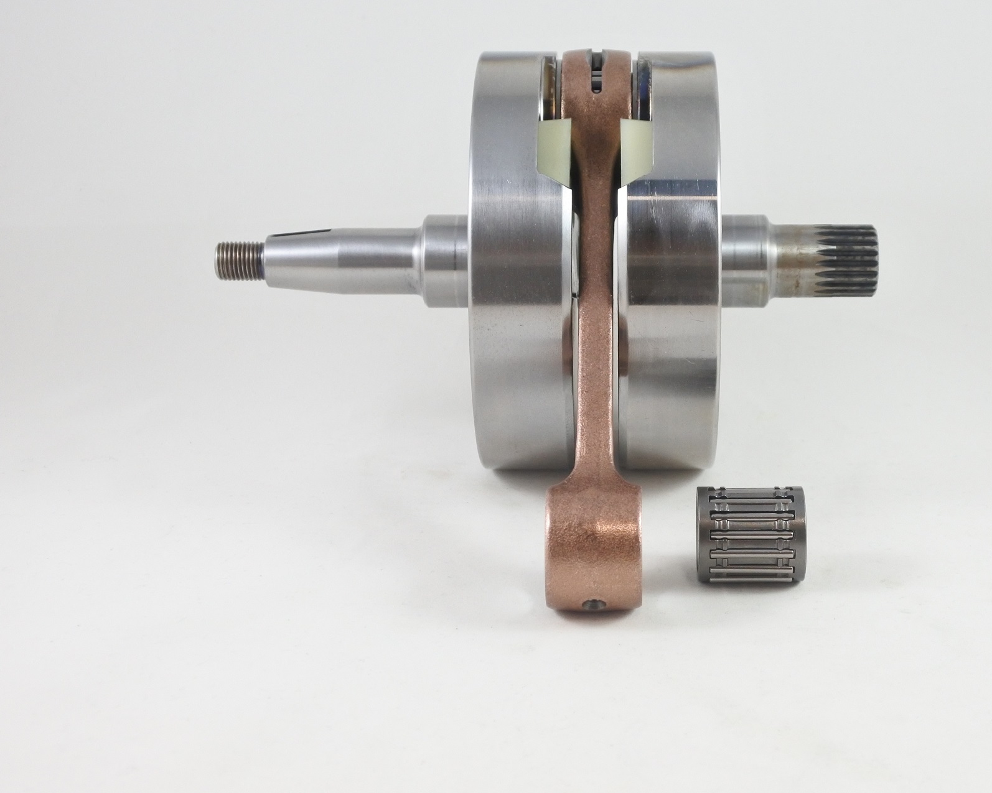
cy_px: 354
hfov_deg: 32.9
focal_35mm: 57
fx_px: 1673
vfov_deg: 26.7
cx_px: 605
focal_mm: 16.8
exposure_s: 1/125
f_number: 4.5
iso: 560
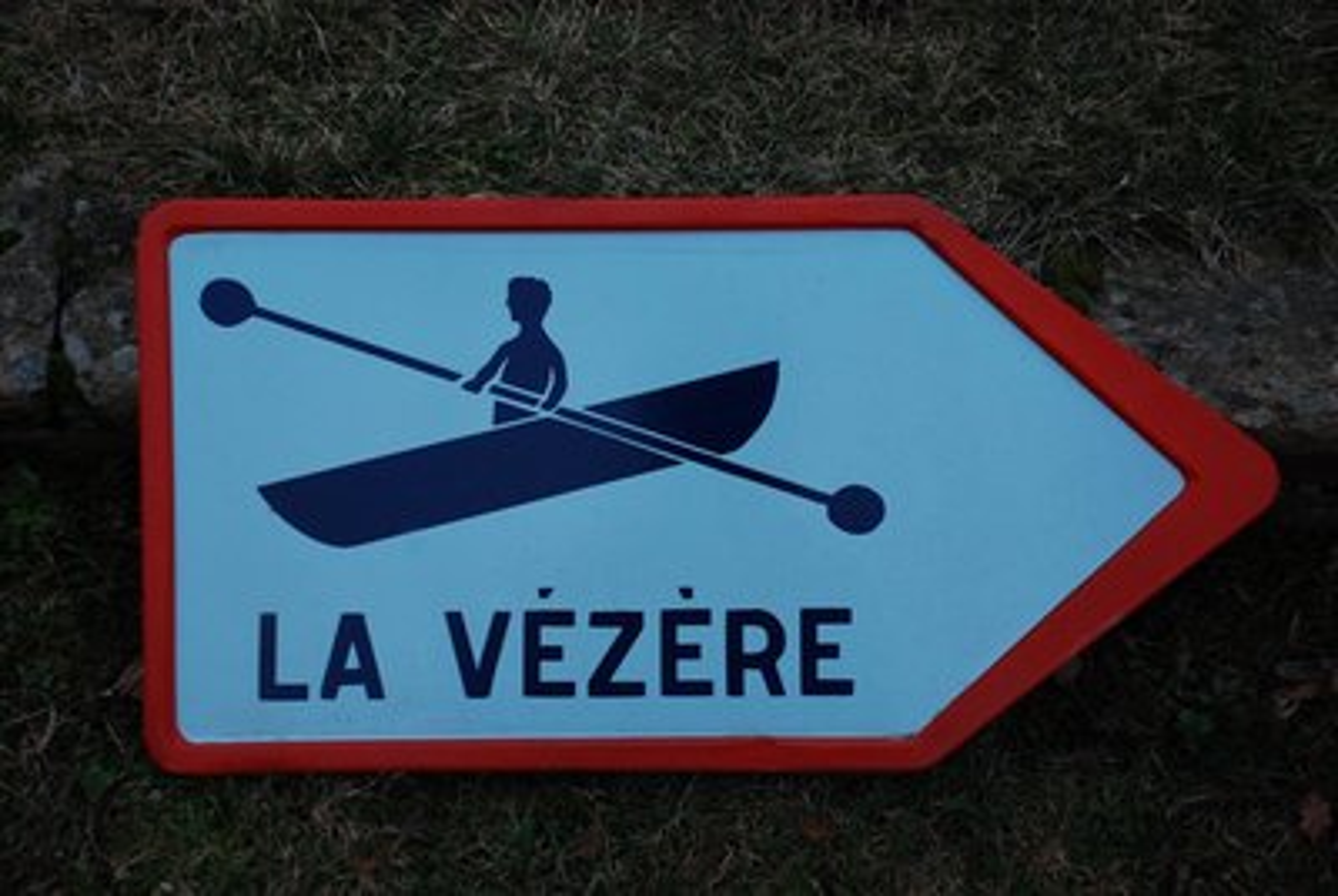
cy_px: 448
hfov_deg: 41.1
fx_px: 1787
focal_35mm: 48
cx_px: 669
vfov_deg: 28.2
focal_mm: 32
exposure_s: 1/60
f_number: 4.2
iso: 250
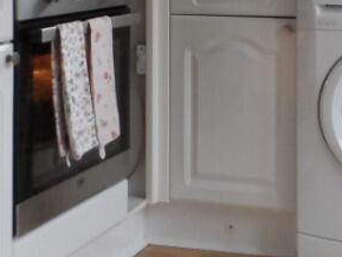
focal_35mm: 85
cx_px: 239
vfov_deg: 16.6
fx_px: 840
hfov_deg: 22.9
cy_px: -56
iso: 240
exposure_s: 1/30
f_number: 3.2
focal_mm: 4
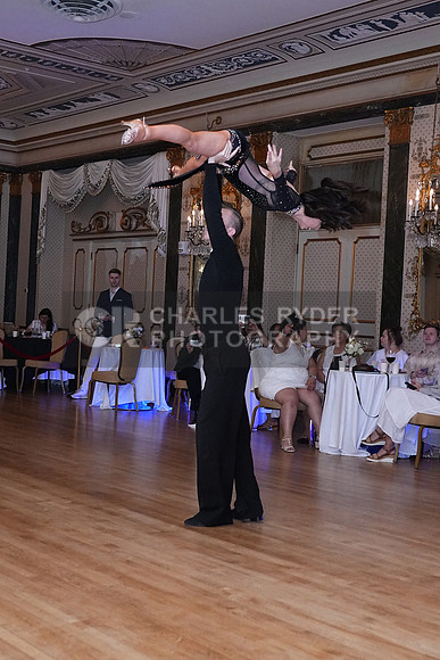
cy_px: 330
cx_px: 220
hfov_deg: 27.5
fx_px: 898
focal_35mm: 49
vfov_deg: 40.3
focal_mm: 33
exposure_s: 1/200
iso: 5000
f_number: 4
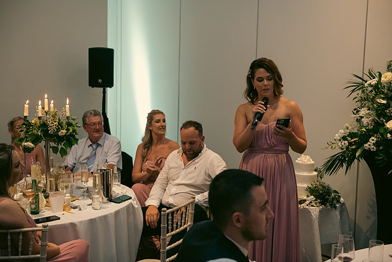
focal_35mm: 48
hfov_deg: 41.1
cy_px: 131
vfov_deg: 28.1
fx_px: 523
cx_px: 196
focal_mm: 48
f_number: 3.5
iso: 2000
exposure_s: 1/160
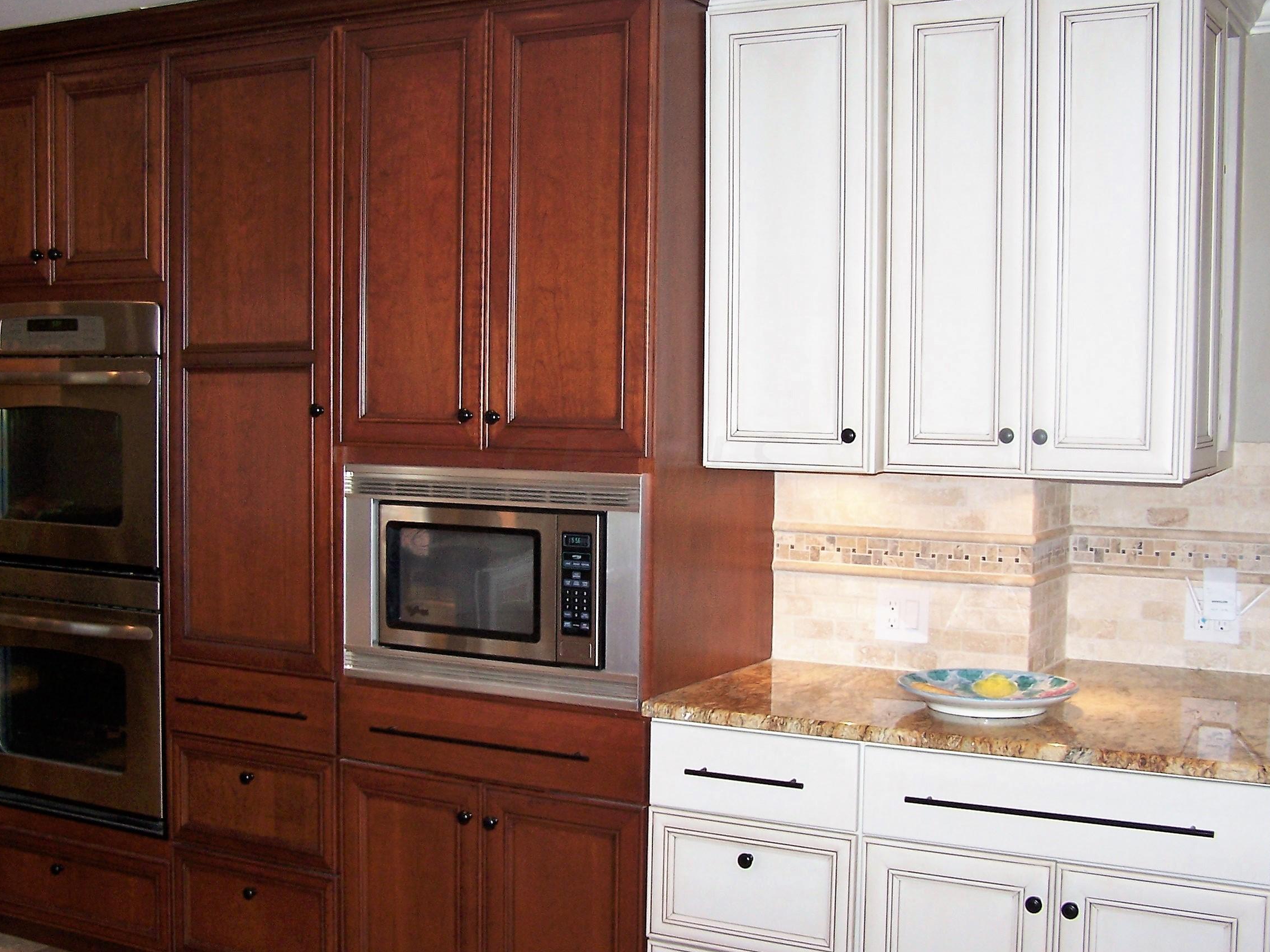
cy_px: 465
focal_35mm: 43
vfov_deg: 33.6
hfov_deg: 43.8
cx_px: 644
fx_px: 1578
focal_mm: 6.3
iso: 140
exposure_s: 1/60
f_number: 2.8
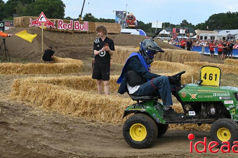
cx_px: 108
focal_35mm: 62
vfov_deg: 21.8
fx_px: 409
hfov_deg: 32.4
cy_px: 66
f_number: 5.6
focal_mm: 48
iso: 100
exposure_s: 1/250
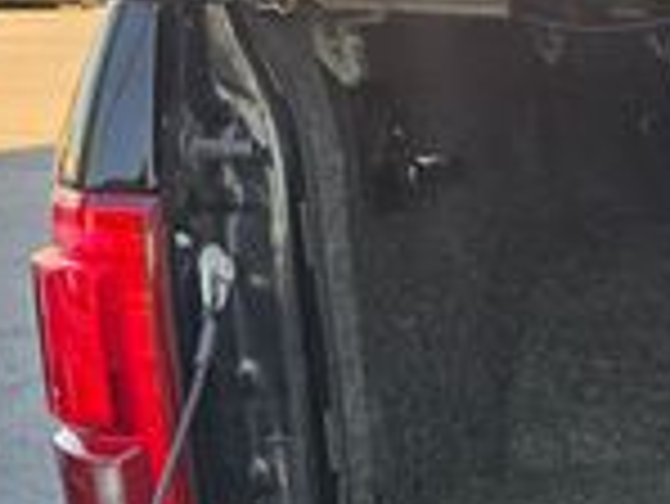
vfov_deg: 14.5
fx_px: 1918
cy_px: 603
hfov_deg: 16.4
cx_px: 1232
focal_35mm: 99
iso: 12
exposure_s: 1/129
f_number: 1.7
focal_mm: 6.3
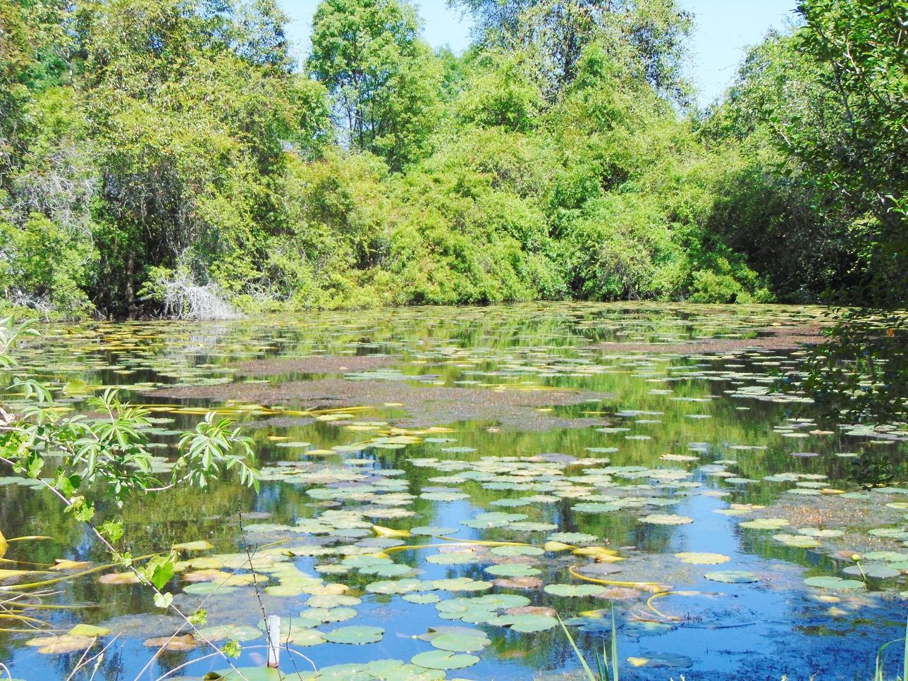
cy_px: 340
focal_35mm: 60
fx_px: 1574
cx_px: 454
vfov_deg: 24.4
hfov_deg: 32.2
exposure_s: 1/640
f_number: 3.6
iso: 80
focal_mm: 10.8
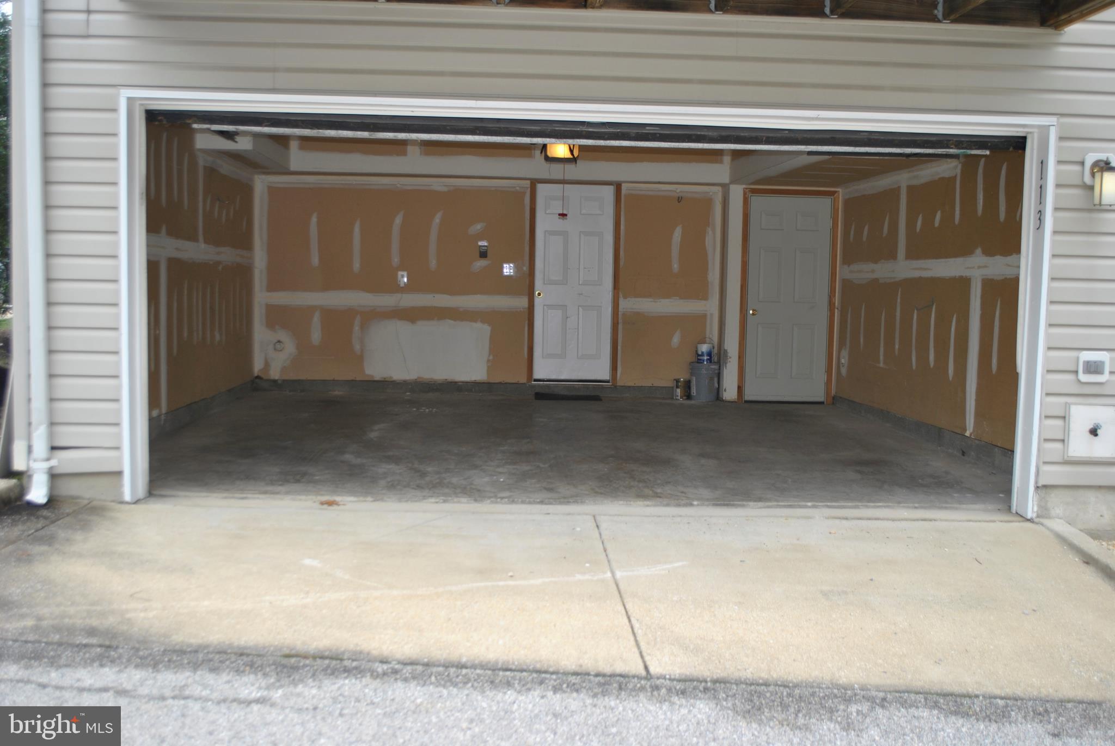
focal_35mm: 39
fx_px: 1209
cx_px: 558
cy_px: 373
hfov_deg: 49.5
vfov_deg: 34.3
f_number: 4.2
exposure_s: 1/125
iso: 100
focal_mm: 26
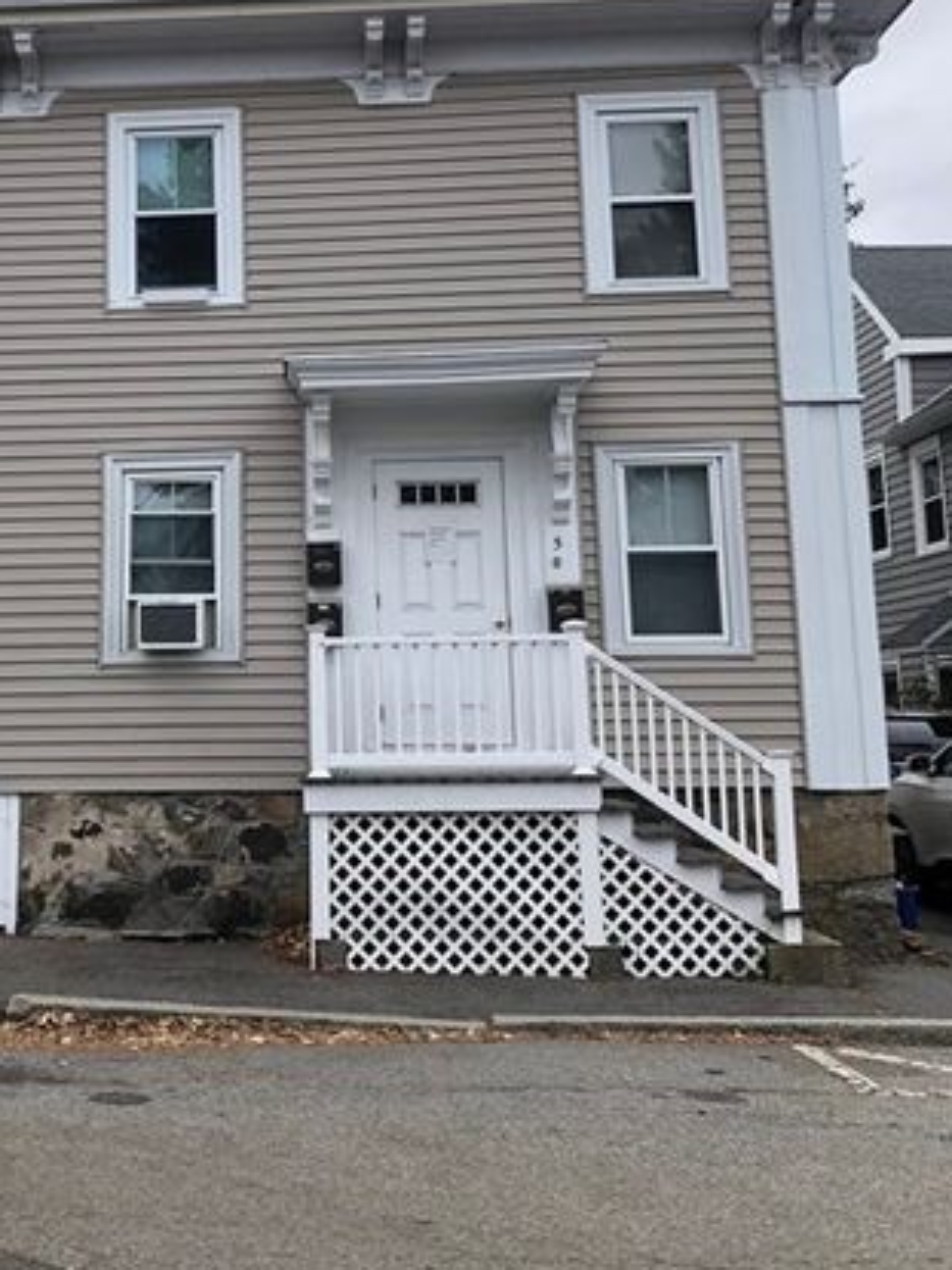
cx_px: 217
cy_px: 448
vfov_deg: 41.7
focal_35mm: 45
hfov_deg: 31.5
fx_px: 1651
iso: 20
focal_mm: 3.99
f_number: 1.8
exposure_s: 1/600
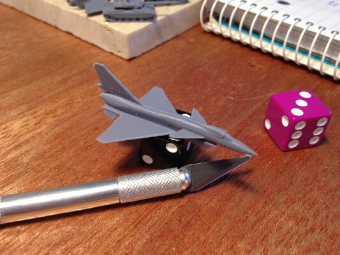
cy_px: 128
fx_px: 324
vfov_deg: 43.0
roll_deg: -0.1
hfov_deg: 55.3
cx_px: 170
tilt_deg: -41.4
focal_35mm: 33
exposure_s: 1/24
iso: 50
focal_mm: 4.12
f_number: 2.4
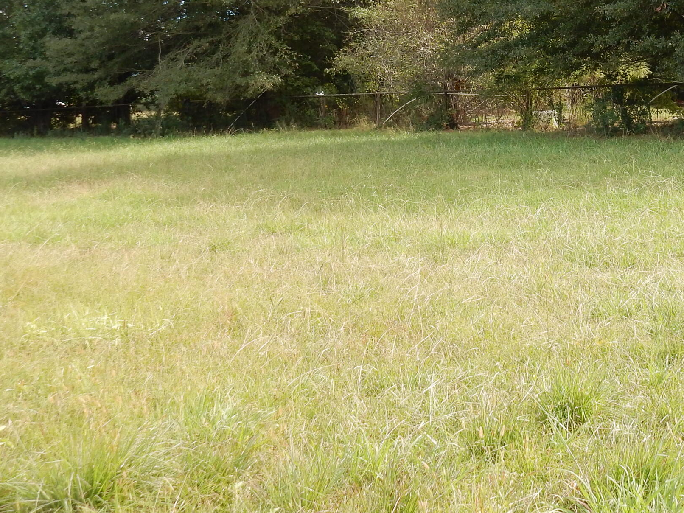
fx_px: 1324
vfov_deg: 21.4
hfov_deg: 28.4
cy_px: 49
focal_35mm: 67
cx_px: 547
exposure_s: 1/250
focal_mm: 6.4
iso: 125
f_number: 4
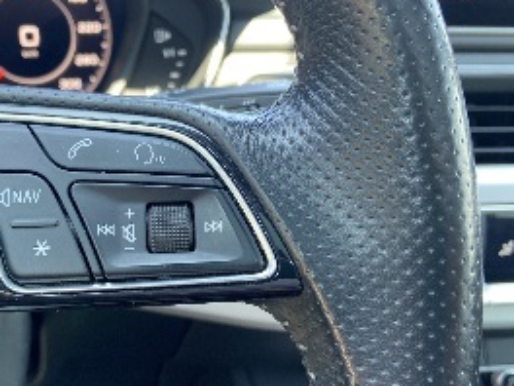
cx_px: 158
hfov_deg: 44.9
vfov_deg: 35.1
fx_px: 609
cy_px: 199
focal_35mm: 41
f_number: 1.8
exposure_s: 1/98
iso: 100
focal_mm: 4.25
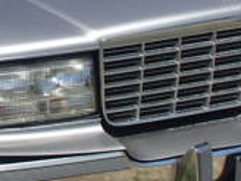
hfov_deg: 17.4
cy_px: 7
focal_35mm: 109
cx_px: -26
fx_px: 759
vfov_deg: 13.4
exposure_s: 1/125
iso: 100
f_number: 11
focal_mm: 5
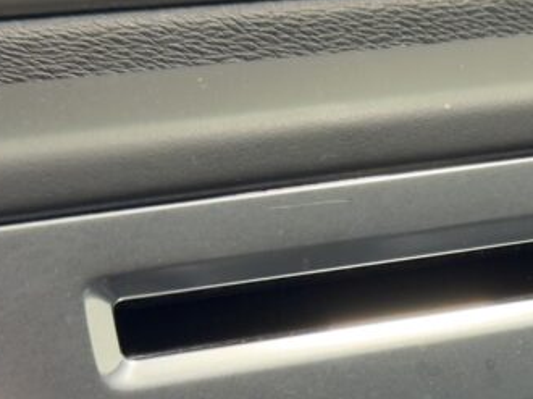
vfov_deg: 9.7
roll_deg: -5.7
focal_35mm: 149
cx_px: 675
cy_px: 556
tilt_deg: -29.0
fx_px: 2293
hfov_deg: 12.9
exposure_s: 1/33
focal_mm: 6.76
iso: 320
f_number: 1.78
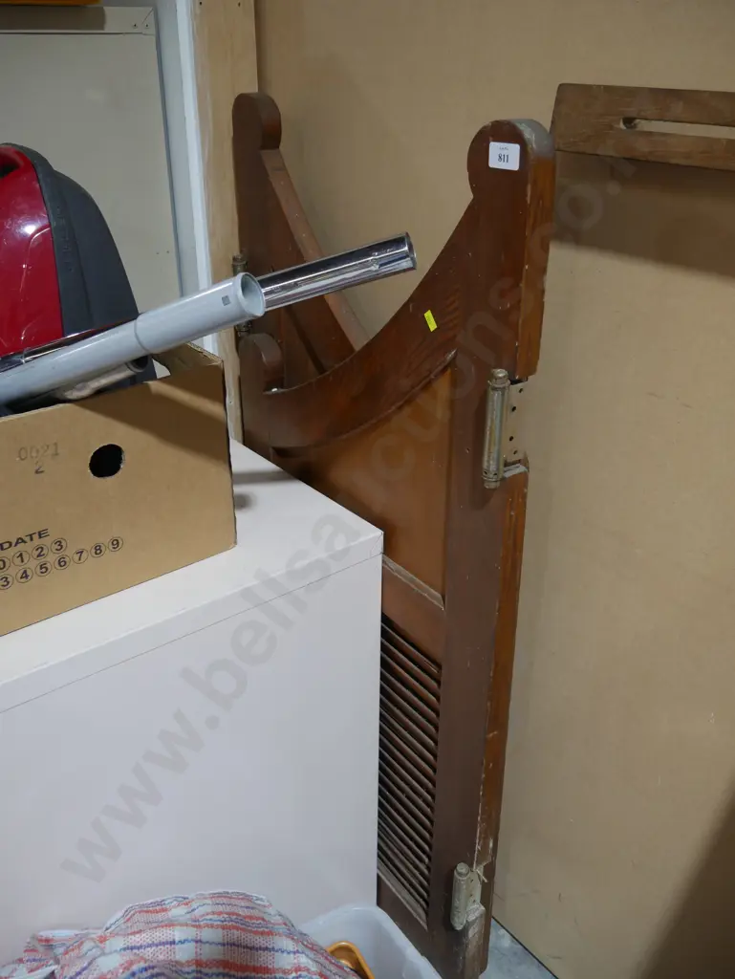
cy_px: 490
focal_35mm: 32
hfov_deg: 44.2
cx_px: 368
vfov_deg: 56.8
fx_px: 905
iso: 400
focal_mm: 16
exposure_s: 1/60
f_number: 3.6
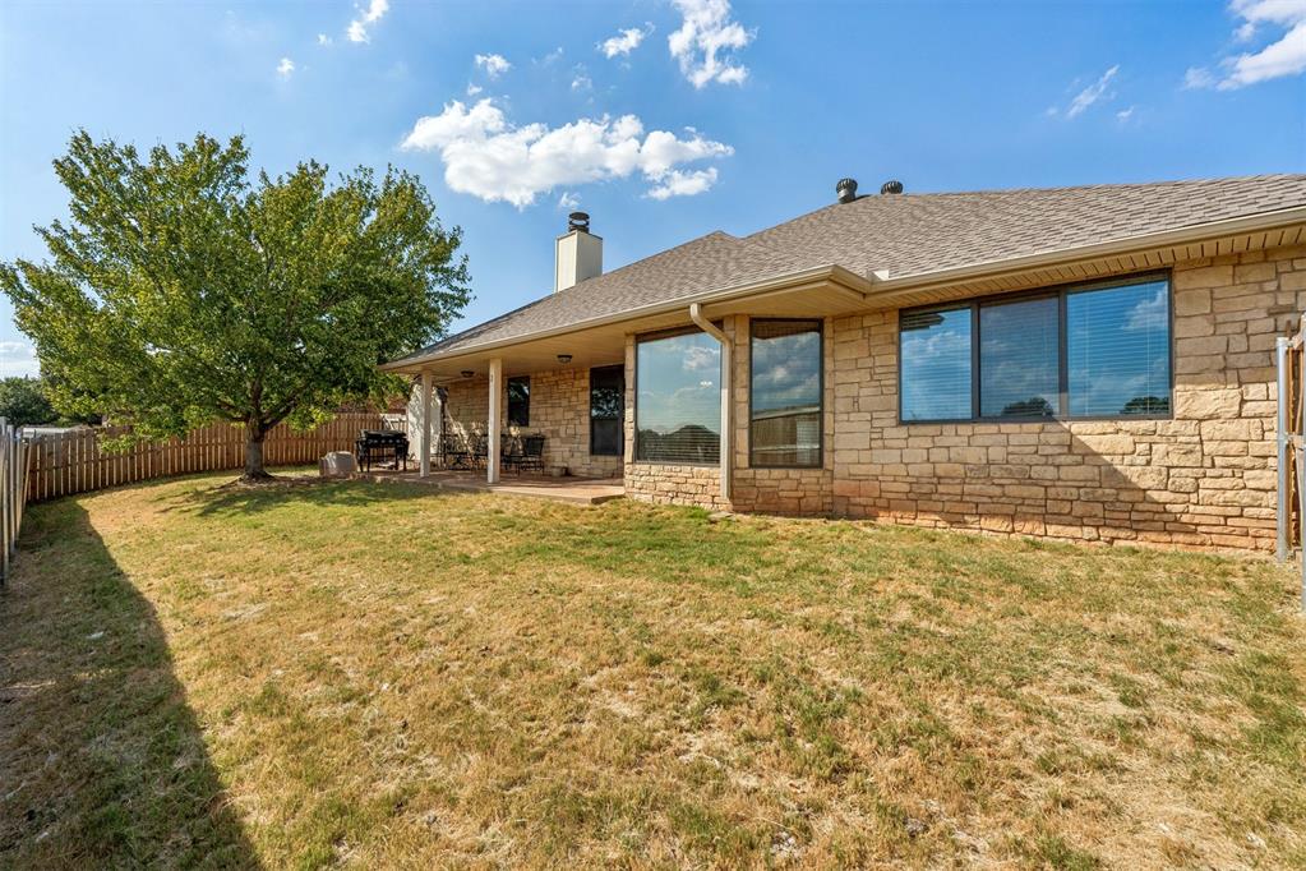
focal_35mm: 16
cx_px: 653
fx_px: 580
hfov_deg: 96.7
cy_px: 436
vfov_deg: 73.7
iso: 200
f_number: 8
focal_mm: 16
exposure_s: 1/2000
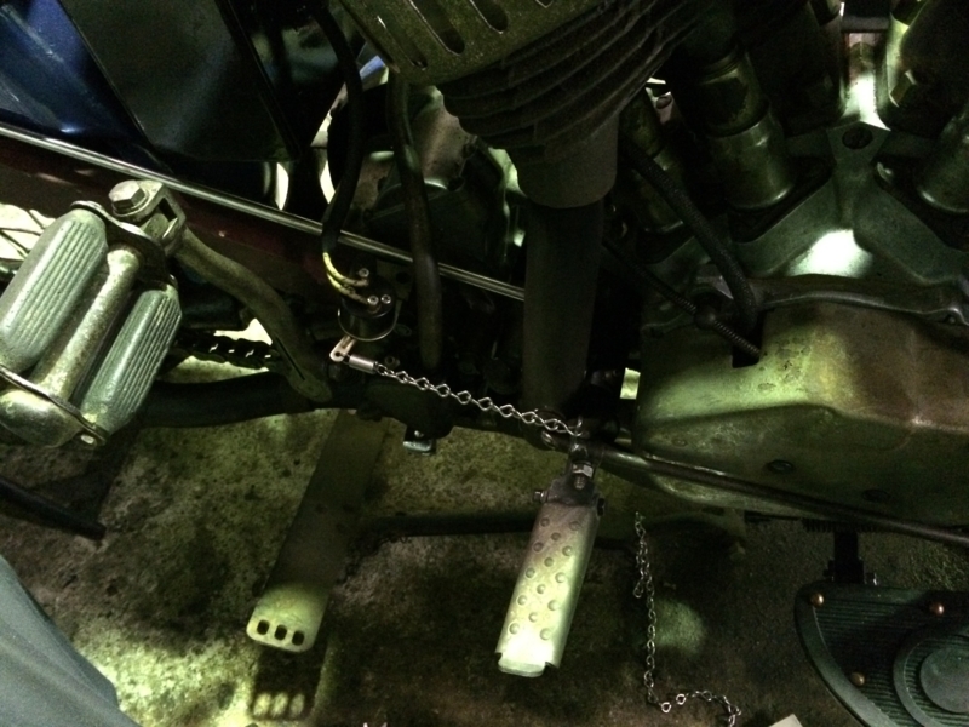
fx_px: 812
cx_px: 484
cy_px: 364
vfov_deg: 48.2
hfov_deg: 61.7
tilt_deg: -49.0
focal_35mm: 29
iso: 800
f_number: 2.2
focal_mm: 4.15
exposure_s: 1/15
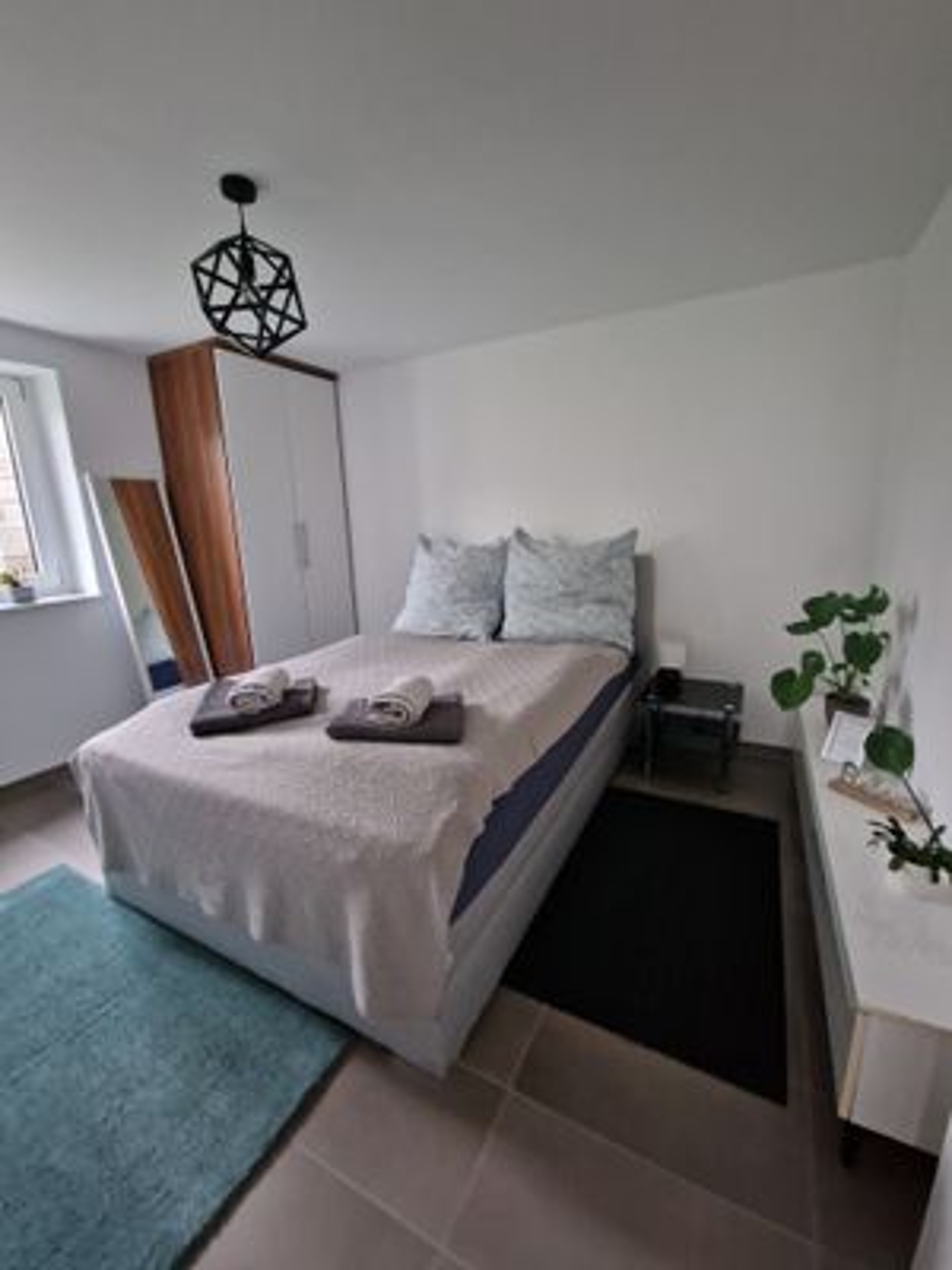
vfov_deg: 106.2
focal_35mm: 13
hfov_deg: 89.9
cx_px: 476
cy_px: 635
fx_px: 477
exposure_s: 1/25
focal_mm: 2.2
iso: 800
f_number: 2.2
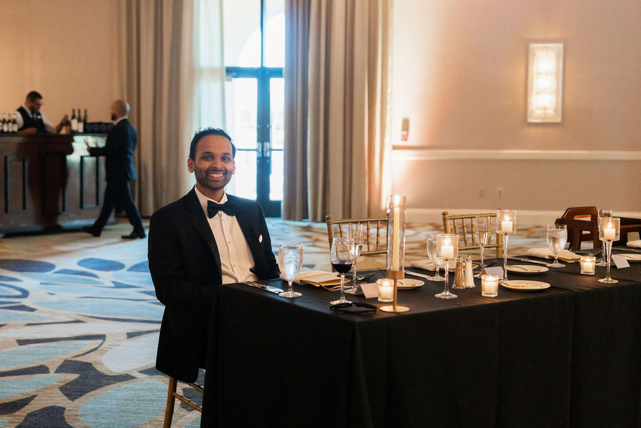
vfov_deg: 25.6
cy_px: 208
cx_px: 315
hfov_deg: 37.6
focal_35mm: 53
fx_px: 942
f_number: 3.2
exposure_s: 1/160
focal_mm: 48
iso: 5000
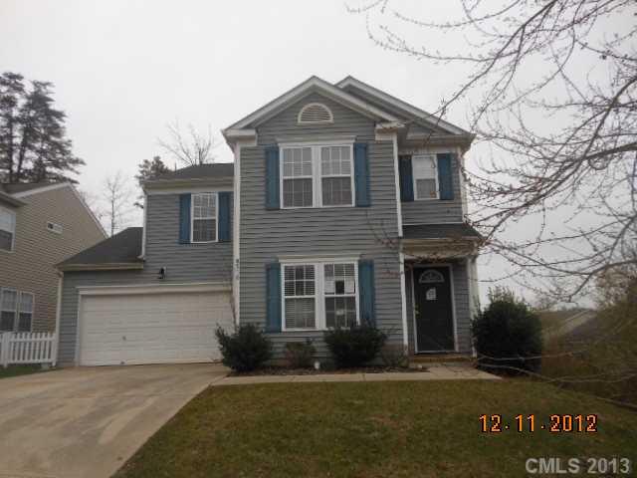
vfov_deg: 54.9
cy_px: 239
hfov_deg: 69.4
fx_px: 460
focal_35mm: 25
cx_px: 318
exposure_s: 1/250
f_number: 3.2
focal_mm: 4.5
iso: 80
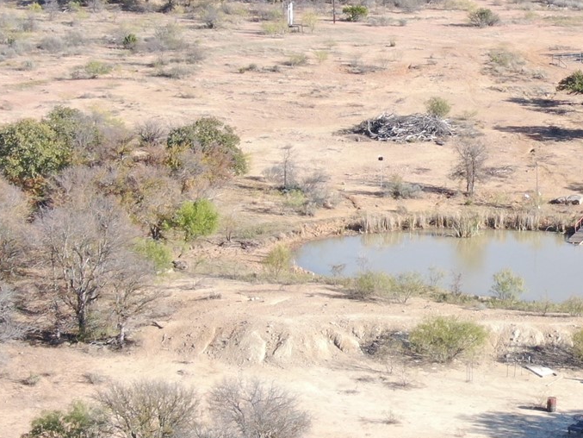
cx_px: 609
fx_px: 1988
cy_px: 134
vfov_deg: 12.5
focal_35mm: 118
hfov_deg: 16.3
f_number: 3.4
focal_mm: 6.63
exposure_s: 1/320
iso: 100
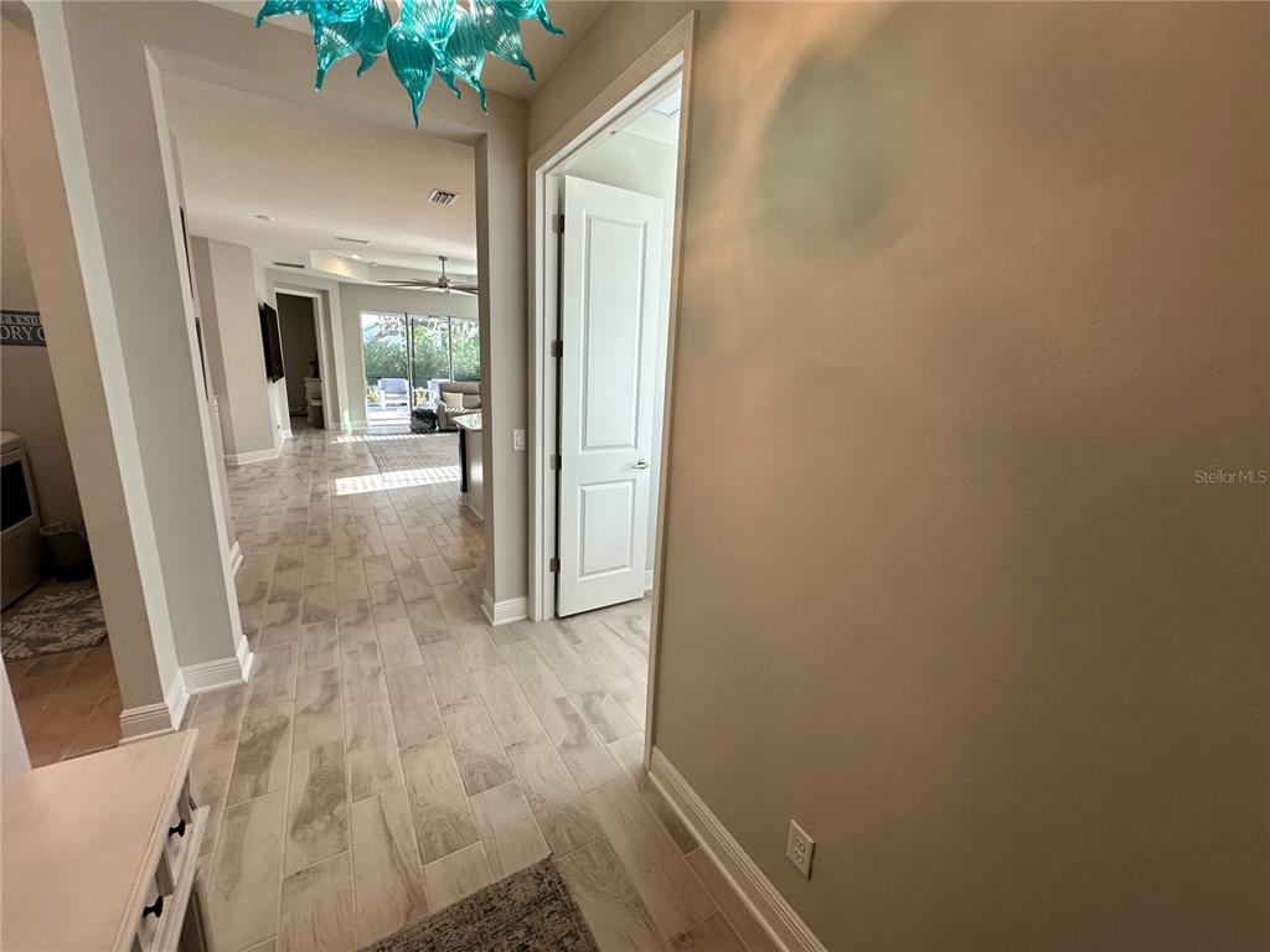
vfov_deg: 85.7
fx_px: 514
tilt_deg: -11.9
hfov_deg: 102.1
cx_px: 635
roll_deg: -2.4
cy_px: 476
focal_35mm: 14
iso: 80
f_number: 2.2
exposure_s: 1/120
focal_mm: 2.22
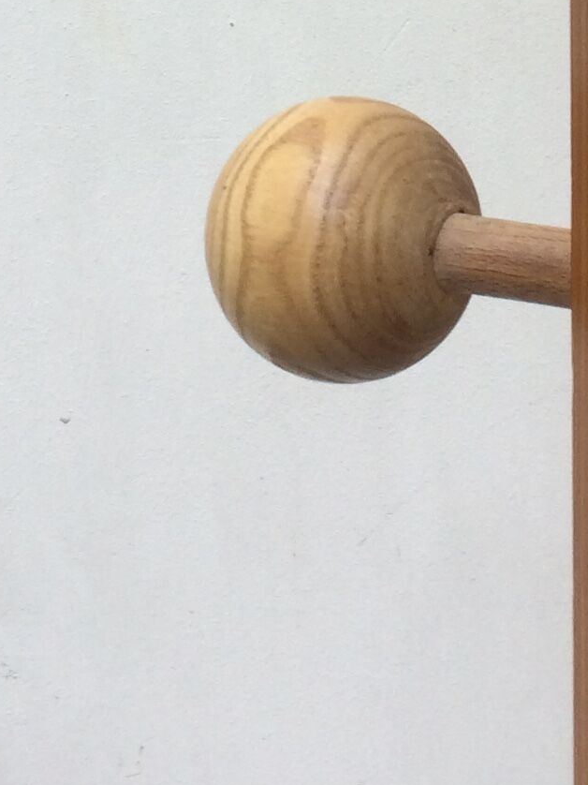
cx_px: 446
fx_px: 2561
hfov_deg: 13.1
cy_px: -357
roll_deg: -0.2
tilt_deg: -8.4
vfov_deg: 16.1
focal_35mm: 113
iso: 32
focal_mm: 4.15
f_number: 2.2
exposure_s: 1/215
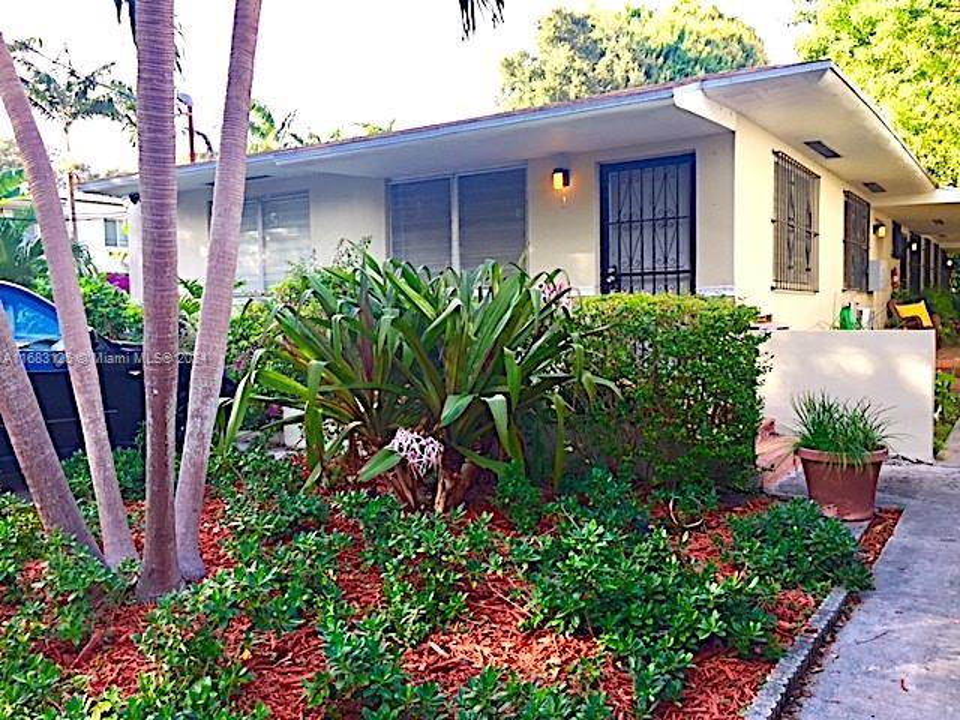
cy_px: 360
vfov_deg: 48.2
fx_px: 804
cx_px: 480
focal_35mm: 29
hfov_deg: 61.7
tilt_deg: -3.8
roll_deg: +1.8
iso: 32
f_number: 2.2
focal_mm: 4.15
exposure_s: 1/163
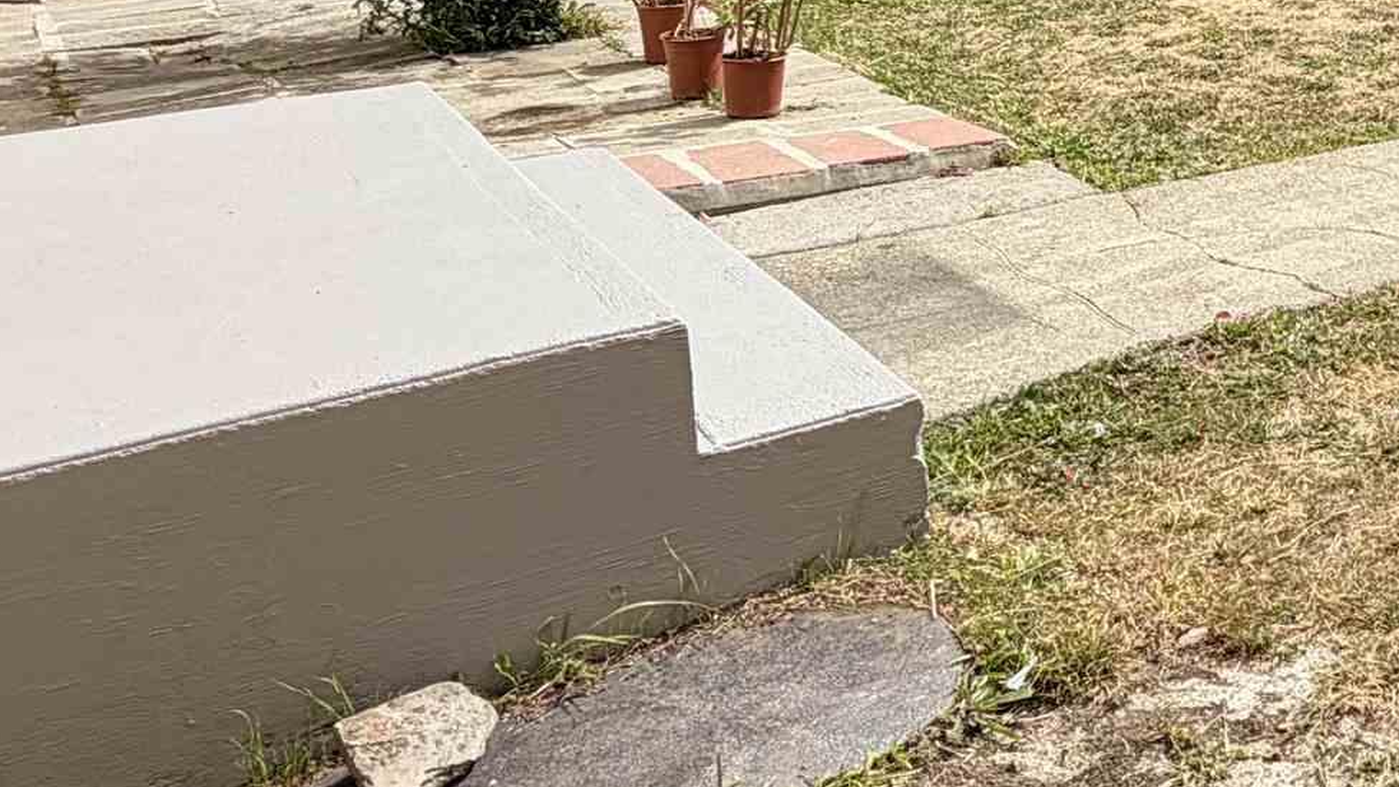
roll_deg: +0.0
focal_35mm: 48
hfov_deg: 33.6
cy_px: -85
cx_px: 1732
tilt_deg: -8.8
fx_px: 1781
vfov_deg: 23.4
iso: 25
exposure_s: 1/1105
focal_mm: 2.22
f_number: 2.2
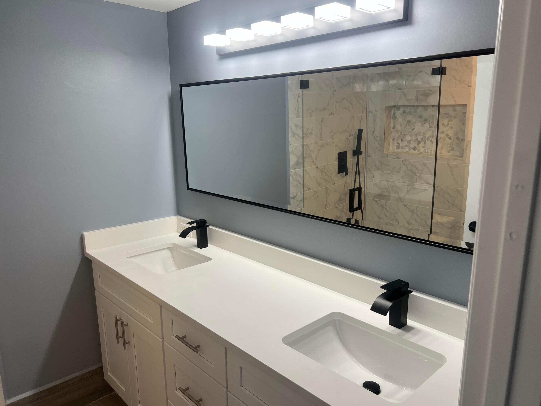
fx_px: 406
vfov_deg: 53.1
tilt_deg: -13.0
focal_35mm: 26
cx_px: 270
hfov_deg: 67.3
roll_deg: +0.0
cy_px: 203
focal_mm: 5.7
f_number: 1.5
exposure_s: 1/120
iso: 50
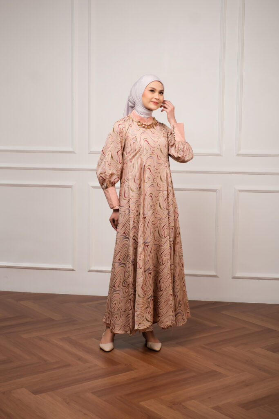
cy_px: 210
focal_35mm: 53
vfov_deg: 37.5
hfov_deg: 25.5
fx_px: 616
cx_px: 140
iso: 125
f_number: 5.6
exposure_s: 1/200
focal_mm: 35
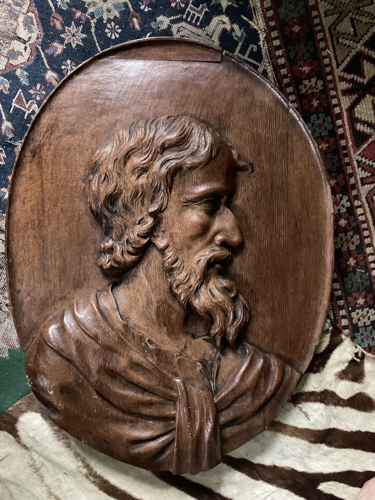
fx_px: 419
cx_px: 188
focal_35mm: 29
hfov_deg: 48.2
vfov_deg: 61.7
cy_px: 250
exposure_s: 1/20
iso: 500
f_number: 1.8
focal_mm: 3
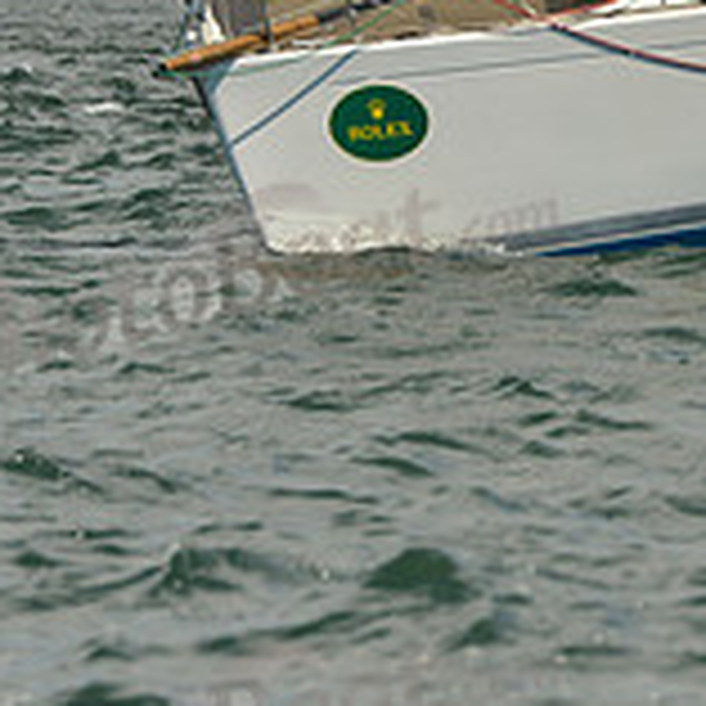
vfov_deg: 2.8
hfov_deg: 2.8
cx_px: 796
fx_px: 14537
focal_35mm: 630
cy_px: -20
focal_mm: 200
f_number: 9
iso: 280
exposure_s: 1/1600
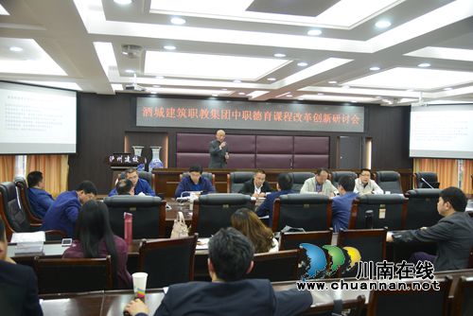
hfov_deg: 58.7
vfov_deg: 41.2
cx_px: 236
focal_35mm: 32
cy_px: 158
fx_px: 421
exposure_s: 1/50
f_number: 4
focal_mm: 32
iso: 800
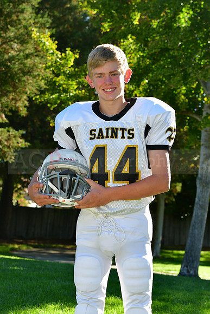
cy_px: 157
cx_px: 105
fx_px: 918
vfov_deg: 19.5
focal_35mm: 105
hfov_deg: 13.0
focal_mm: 70
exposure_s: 1/500
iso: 400
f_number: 6.3
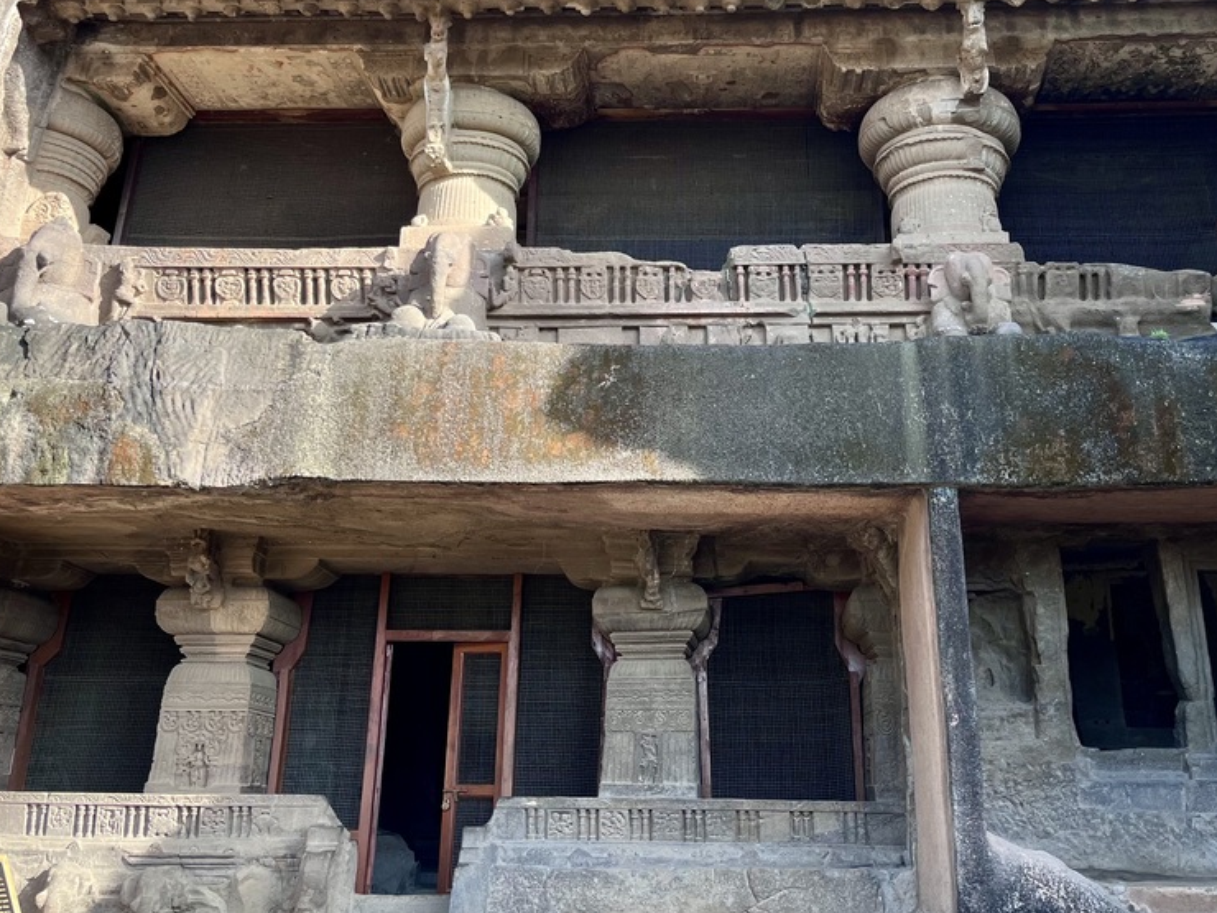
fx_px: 1266
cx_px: 663
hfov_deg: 51.3
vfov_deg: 39.1
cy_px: 290
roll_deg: -0.5
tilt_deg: +21.9
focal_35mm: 36
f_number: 1.6
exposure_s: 1/816
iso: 50
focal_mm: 5.1
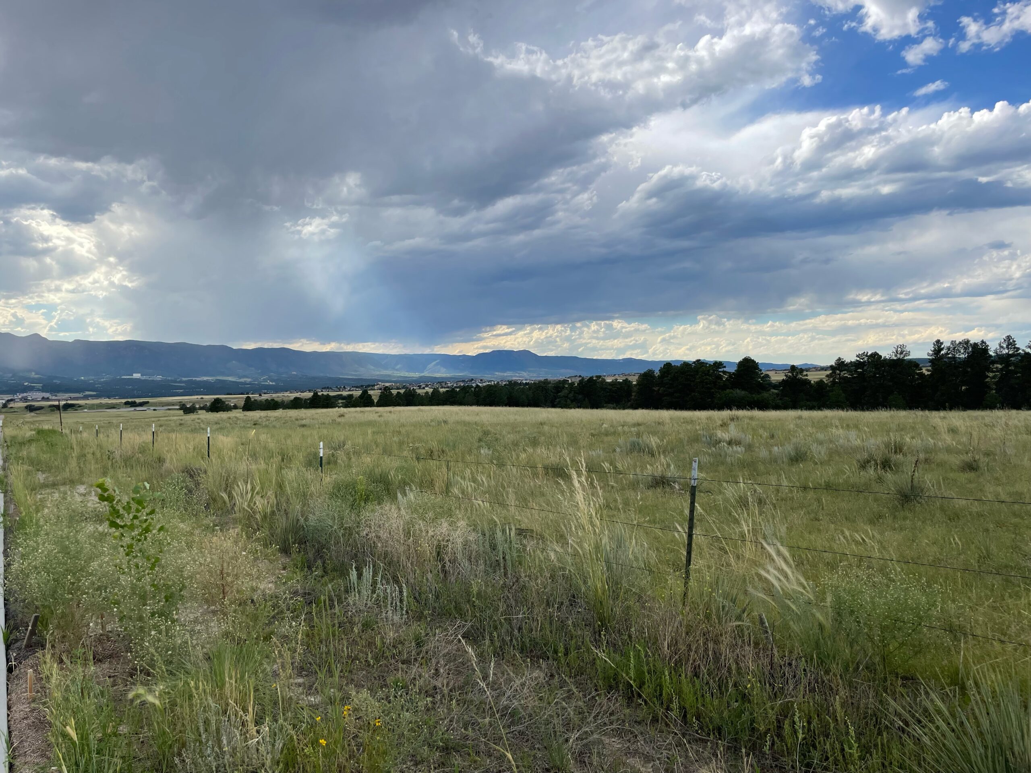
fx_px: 774
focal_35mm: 26
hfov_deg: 67.3
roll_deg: +1.0
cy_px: 386
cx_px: 516
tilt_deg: -0.7
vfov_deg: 53.1
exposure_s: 1/2398
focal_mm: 4.2
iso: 32
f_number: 1.6
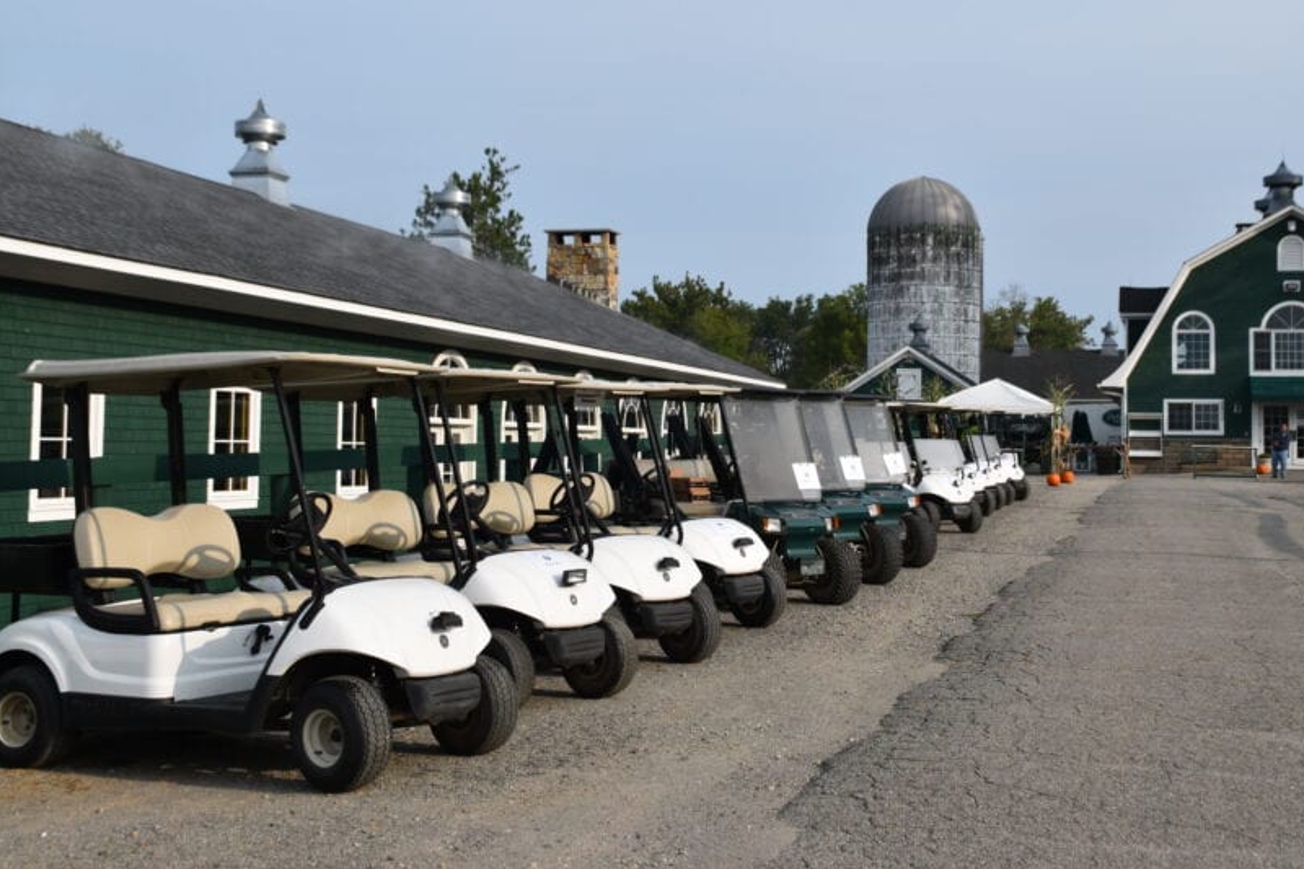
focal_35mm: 54
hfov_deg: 36.9
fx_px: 1955
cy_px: 382
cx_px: 704
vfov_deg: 25.0
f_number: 10
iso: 200
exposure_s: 1/400
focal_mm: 32
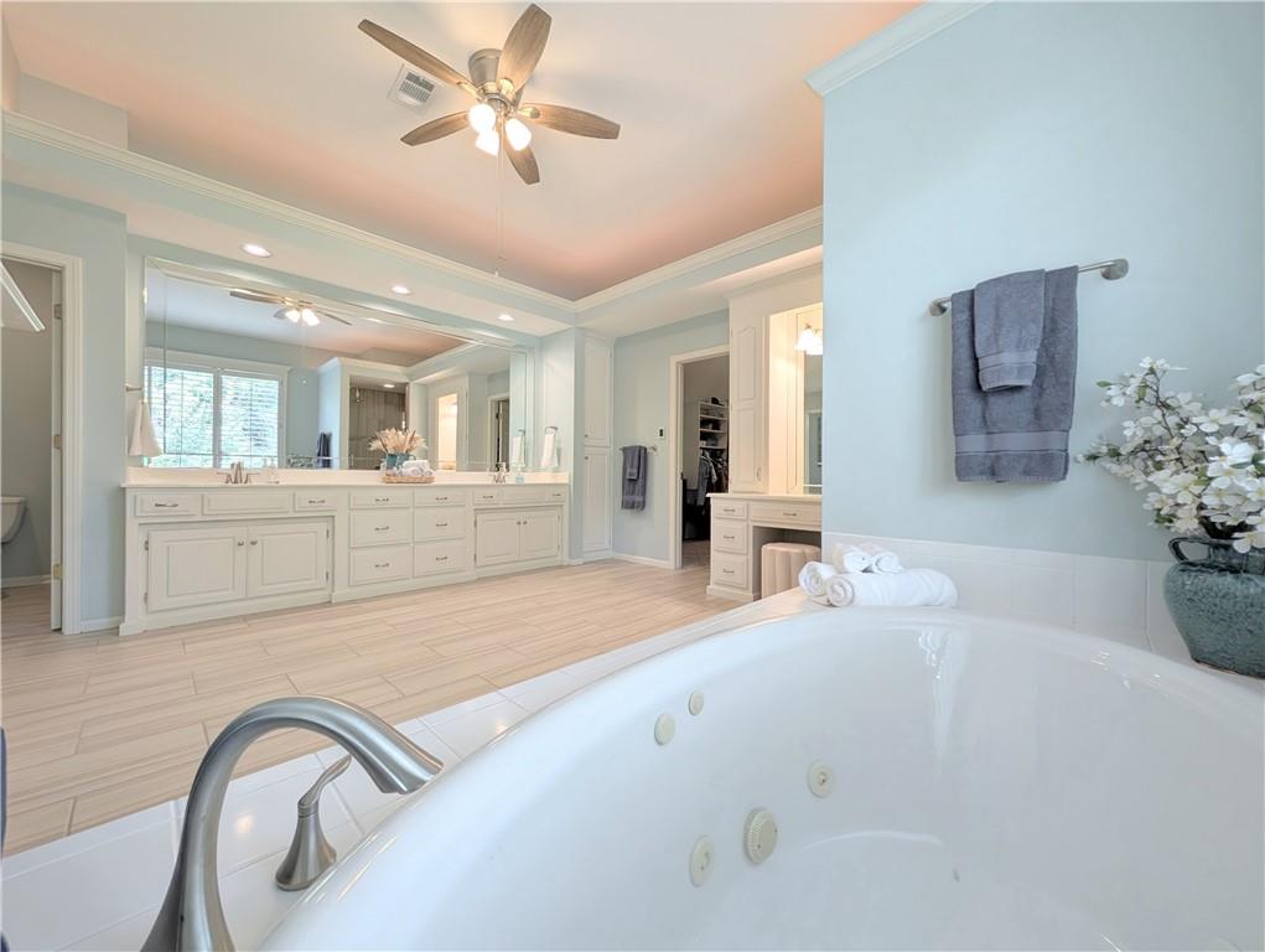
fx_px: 439
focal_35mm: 12
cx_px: 632
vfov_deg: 94.6
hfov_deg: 110.5
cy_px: 476
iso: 61
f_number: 1.7
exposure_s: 1/139
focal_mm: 2.02
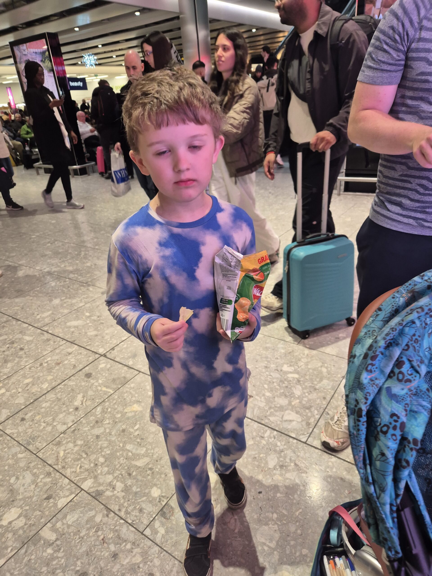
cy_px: 288
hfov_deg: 58.9
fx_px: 383
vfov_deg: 73.9
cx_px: 216
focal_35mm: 23
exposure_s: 1/100
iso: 160
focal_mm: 5.4
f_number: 1.8
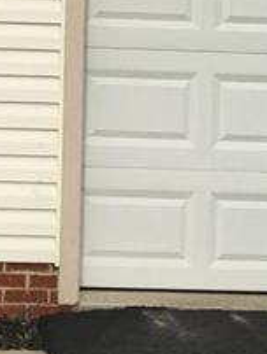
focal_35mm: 110
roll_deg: -2.7
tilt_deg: +1.8
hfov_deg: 12.6
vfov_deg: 17.3
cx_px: -162
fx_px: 1129
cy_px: -26
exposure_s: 1/1304
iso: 25
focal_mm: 4.15
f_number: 2.2
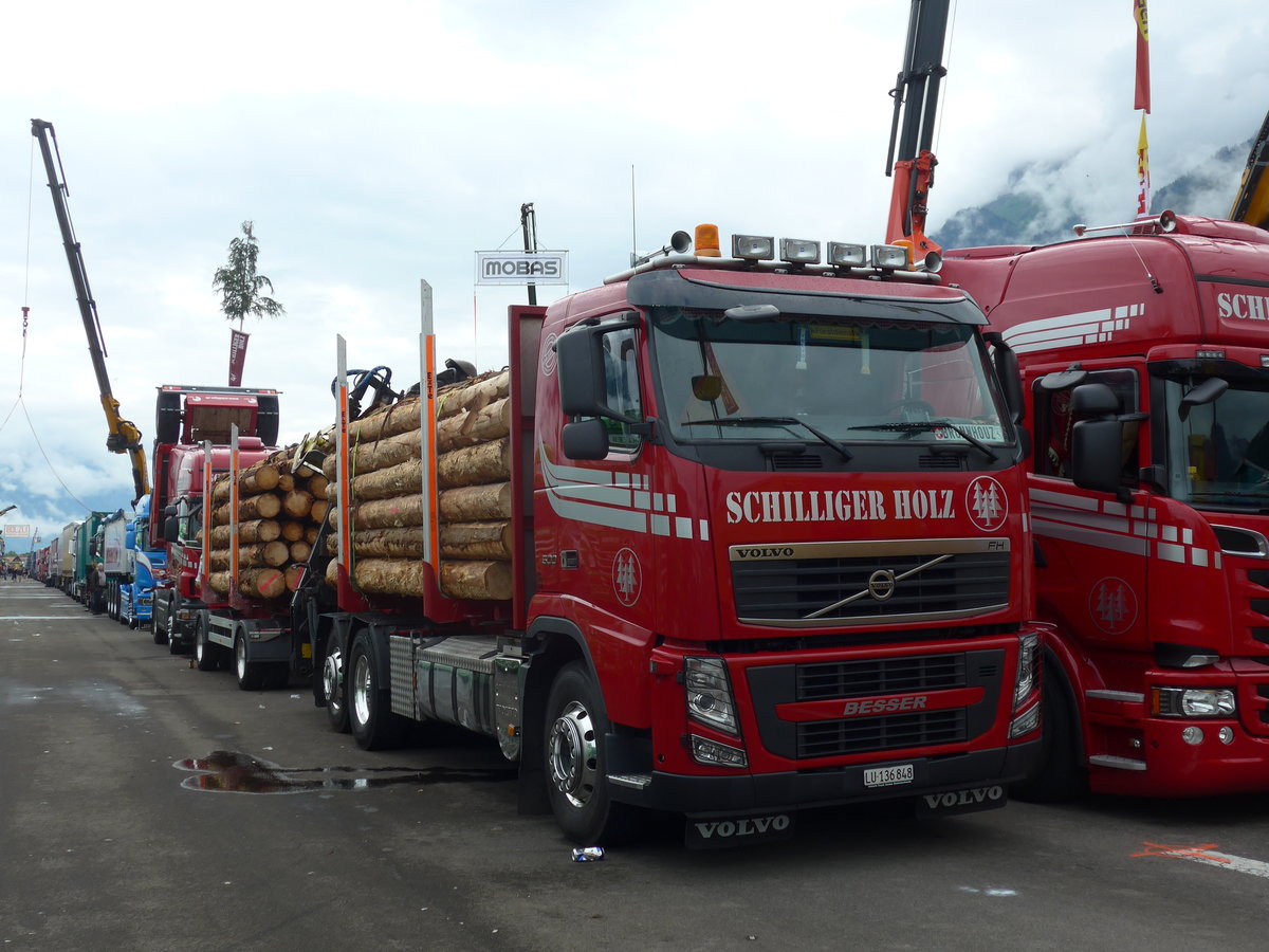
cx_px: 634
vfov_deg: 36.8
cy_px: 476
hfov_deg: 47.9
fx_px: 1430
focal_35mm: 39
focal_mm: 8
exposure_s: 1/640
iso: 80
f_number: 2.8
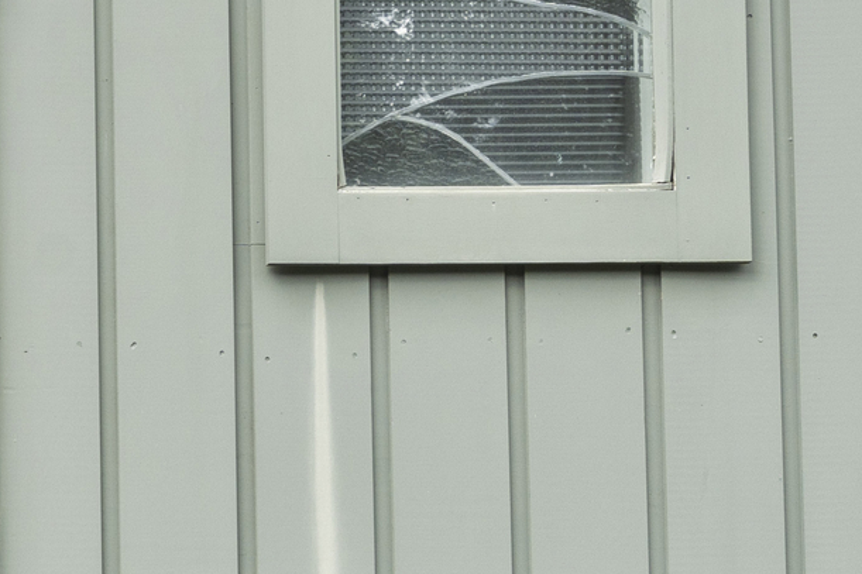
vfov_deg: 7.8
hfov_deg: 11.1
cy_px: 443
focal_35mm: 176
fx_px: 4213
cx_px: -557
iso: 200
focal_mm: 35
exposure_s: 1/10
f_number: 9
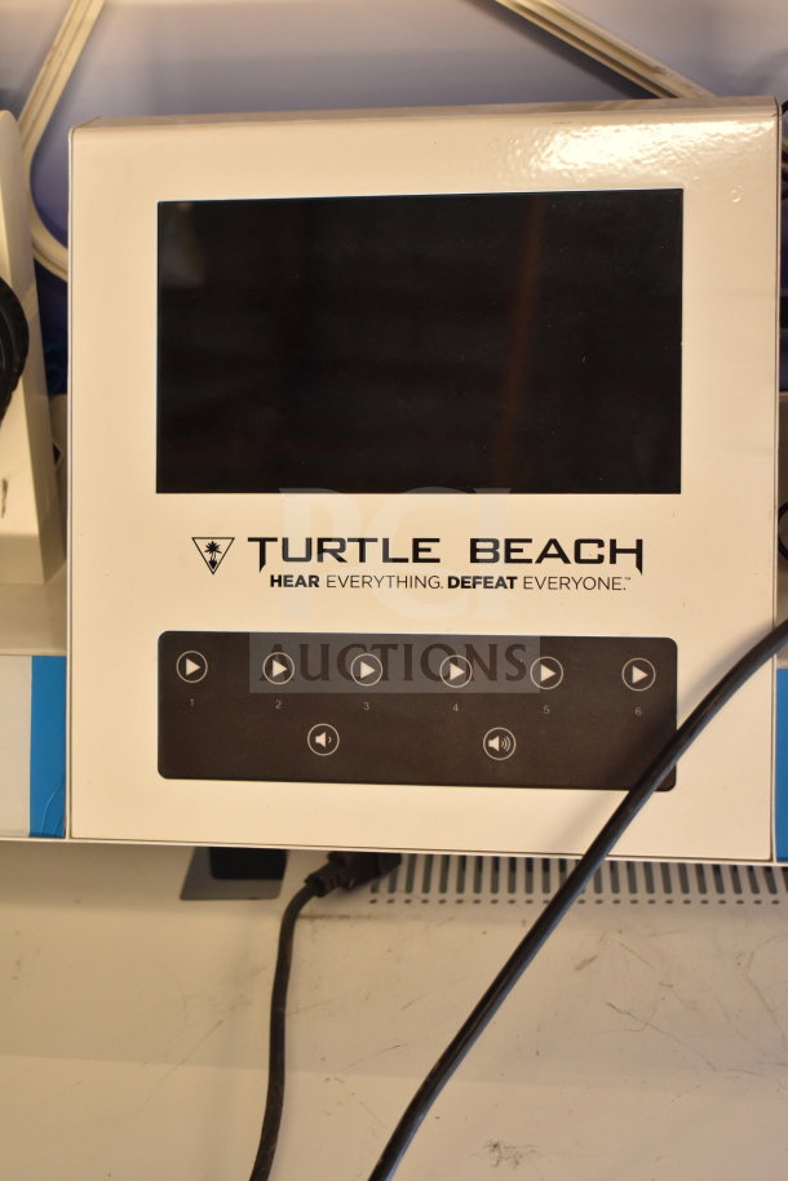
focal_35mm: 57
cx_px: 394
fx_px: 1871
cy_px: 590
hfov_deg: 23.8
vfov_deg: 35.1
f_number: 4.8
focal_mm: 38
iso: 1400
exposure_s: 1/60
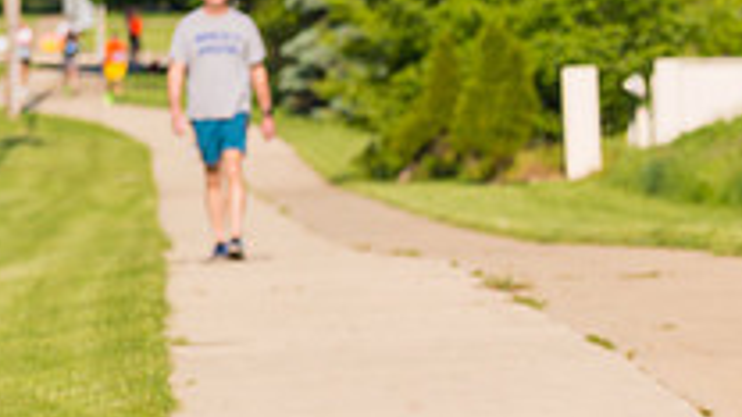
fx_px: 6453
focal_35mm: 328
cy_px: 148
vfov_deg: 3.7
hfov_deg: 6.5
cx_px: 1006
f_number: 5.6
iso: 400
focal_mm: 112
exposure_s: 1/2000
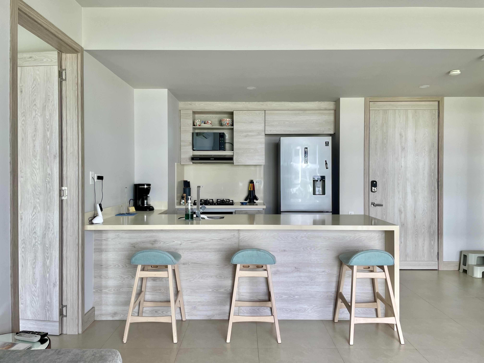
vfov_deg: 53.1
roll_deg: +0.3
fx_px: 364
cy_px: 182
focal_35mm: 26
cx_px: 242
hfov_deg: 67.3
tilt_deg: -0.7
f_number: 1.6
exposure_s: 1/121
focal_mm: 4.2
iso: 32
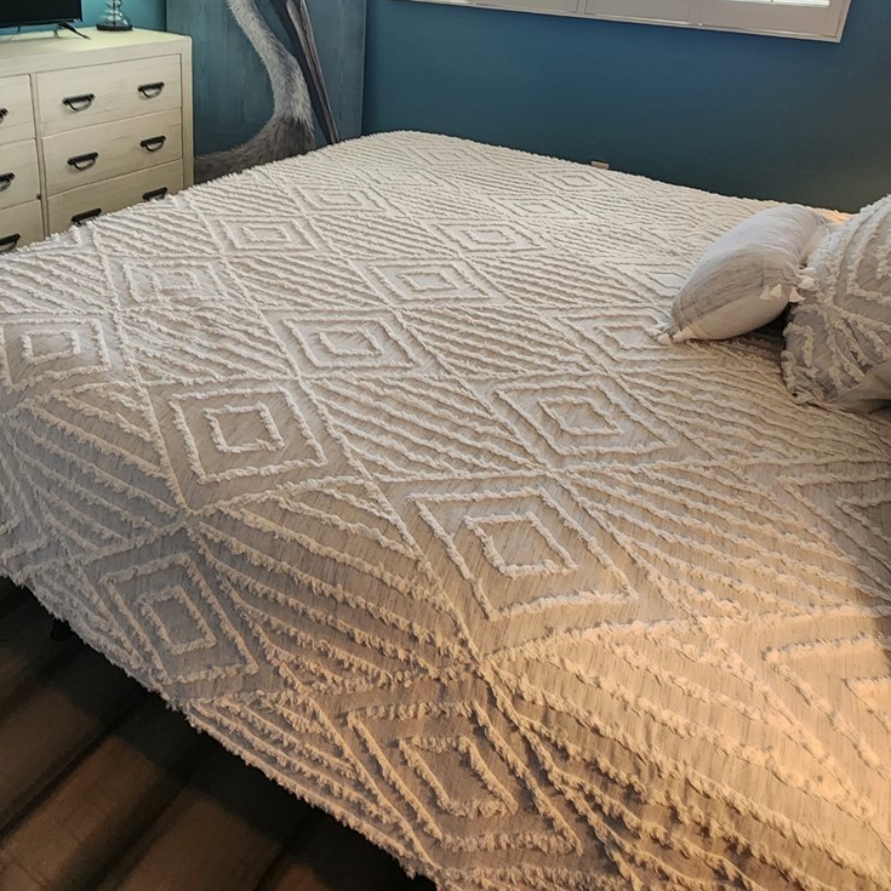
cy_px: 258
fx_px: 728
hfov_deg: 62.1
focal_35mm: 25
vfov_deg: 60.5
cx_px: 337
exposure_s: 1/60
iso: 320
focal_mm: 2.2
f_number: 2.2
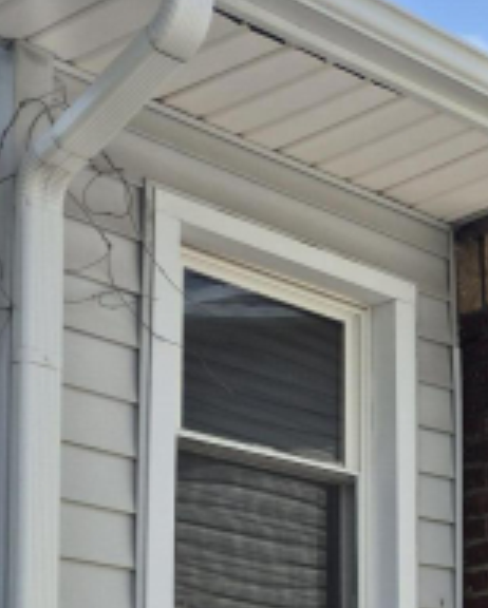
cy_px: 697
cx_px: 1028
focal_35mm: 78
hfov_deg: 15.2
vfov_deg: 22.8
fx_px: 1406
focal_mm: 5.4
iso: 25
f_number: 1.8
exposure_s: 1/2144
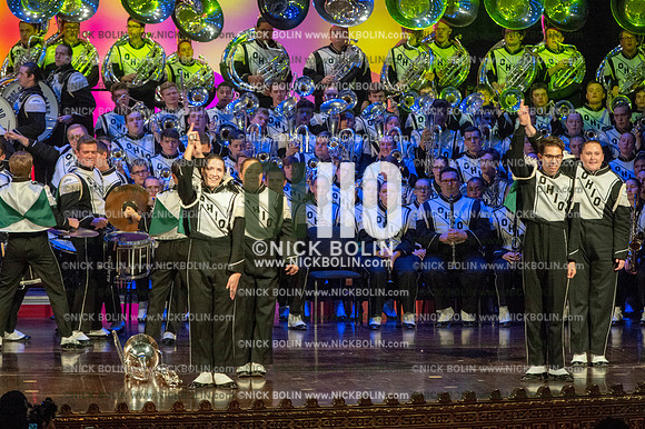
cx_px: 322
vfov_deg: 6.5
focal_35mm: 210
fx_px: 3760
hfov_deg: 9.8
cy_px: 214
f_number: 5.6
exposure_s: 1/400
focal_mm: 210
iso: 8000
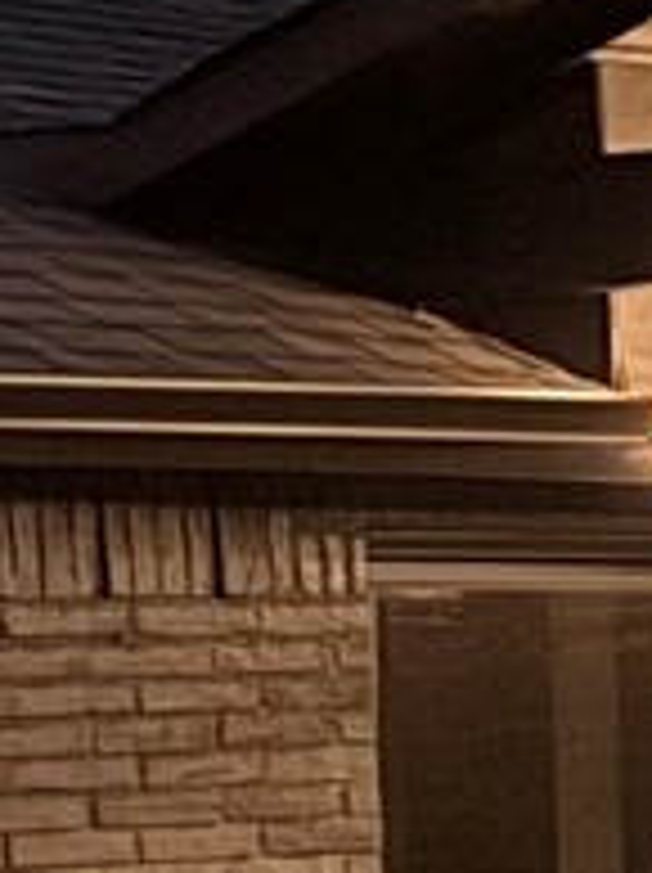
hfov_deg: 5.5
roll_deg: +2.2
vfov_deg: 7.8
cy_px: 616
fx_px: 6393
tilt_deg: +1.4
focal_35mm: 254
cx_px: 1866
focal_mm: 6.76
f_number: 1.78
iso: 1600
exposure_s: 1/20
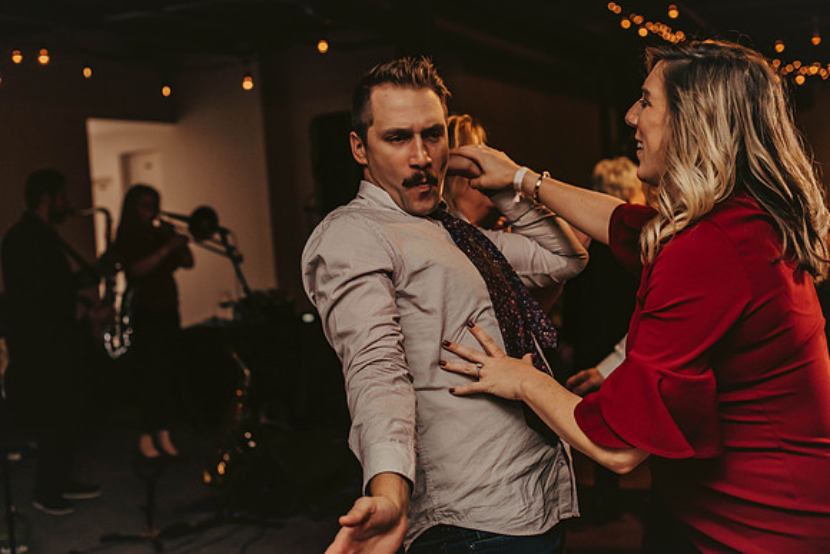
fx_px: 1153
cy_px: 277
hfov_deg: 39.6
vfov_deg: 27.0
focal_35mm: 50
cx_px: 415
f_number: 3.2
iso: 2000
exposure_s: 1/200
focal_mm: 50
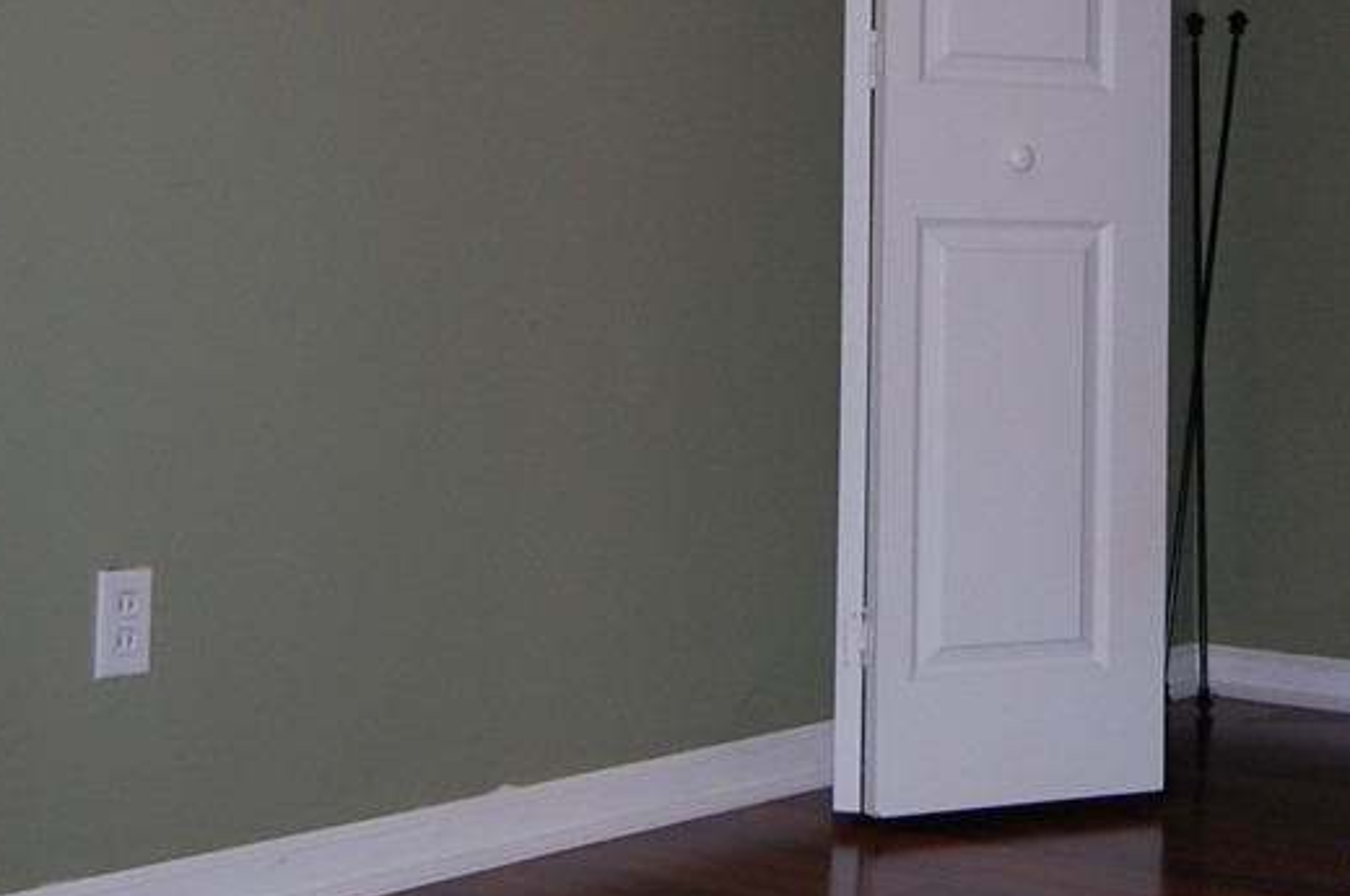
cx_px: 1042
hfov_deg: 28.8
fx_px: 2583
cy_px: 99
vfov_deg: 19.3
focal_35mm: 69
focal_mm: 22
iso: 400
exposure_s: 1/60
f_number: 3.8
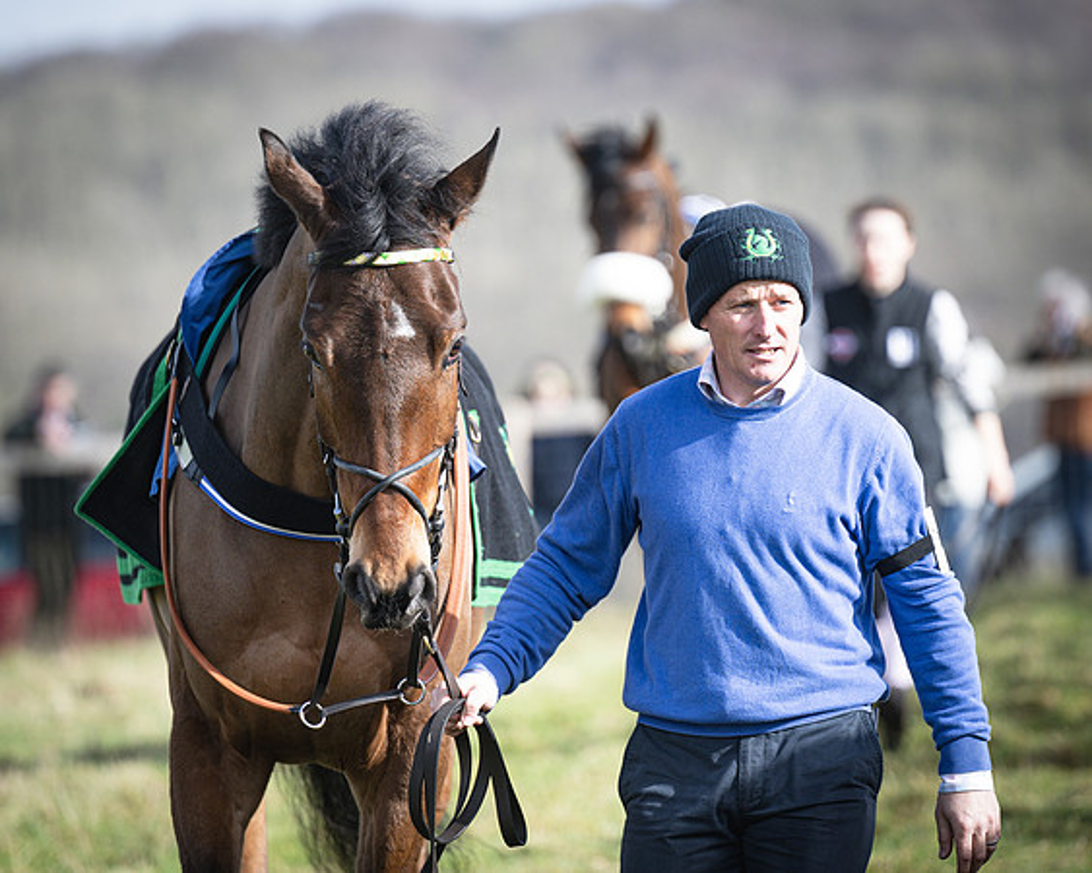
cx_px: 602
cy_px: 436
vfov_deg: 5.2
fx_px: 9537
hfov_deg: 6.6
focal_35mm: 295
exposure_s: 1/1250
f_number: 2.8
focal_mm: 175
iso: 160
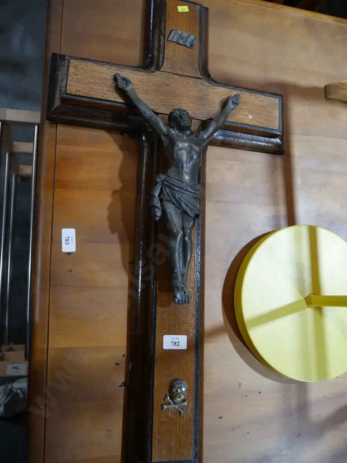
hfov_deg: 44.2
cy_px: 232
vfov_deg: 56.8
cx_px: 174
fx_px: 427
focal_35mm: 32
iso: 320
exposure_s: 1/60
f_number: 3.6
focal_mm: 16
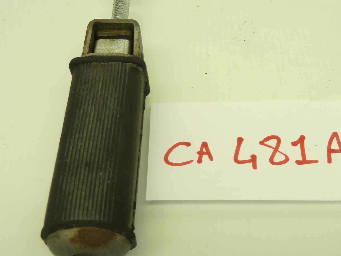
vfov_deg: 31.5
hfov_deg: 41.1
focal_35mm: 46
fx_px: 453
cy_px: 109
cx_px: 200
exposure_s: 1/40
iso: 80
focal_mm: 4.4
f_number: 3.3
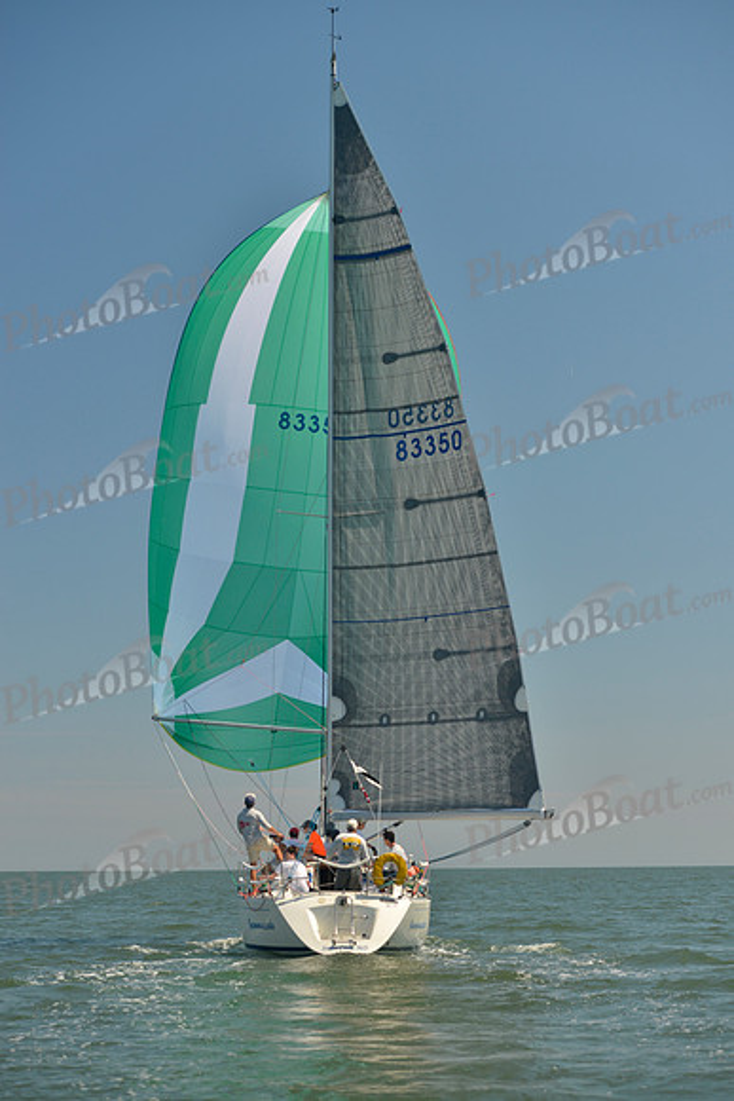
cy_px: 550
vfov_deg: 28.8
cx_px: 367
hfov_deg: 19.5
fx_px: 2139
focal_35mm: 70
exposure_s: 1/800
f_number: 5
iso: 200
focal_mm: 70
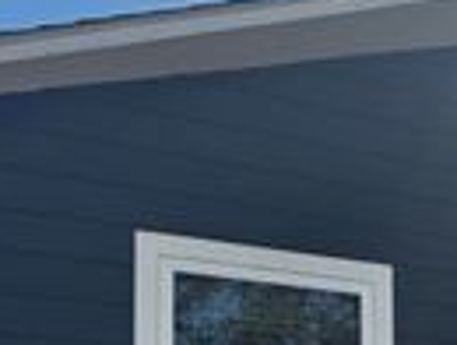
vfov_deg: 14.9
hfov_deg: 18.9
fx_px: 1217
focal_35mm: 92
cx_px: 671
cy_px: 530
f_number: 1.78
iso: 80
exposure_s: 1/1597
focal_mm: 6.76
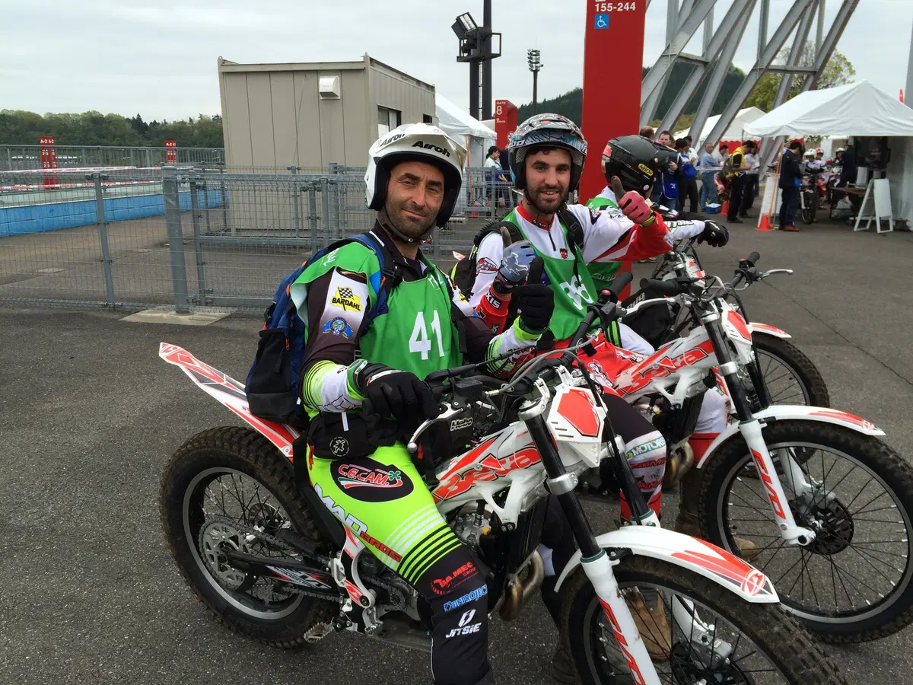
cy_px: 342
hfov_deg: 61.7
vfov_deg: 48.2
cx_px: 456
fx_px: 765
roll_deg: +1.7
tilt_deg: -14.9
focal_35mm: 29
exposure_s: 1/1282
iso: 32
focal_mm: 4.15
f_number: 2.2
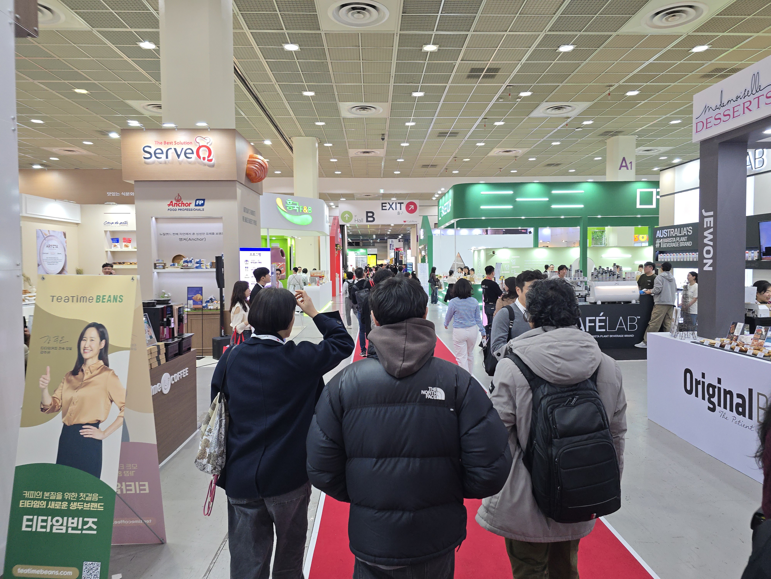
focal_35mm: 23
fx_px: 512
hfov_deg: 73.9
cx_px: 386
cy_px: 290
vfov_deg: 58.9
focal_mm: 6.3
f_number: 1.7
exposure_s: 1/120
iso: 100
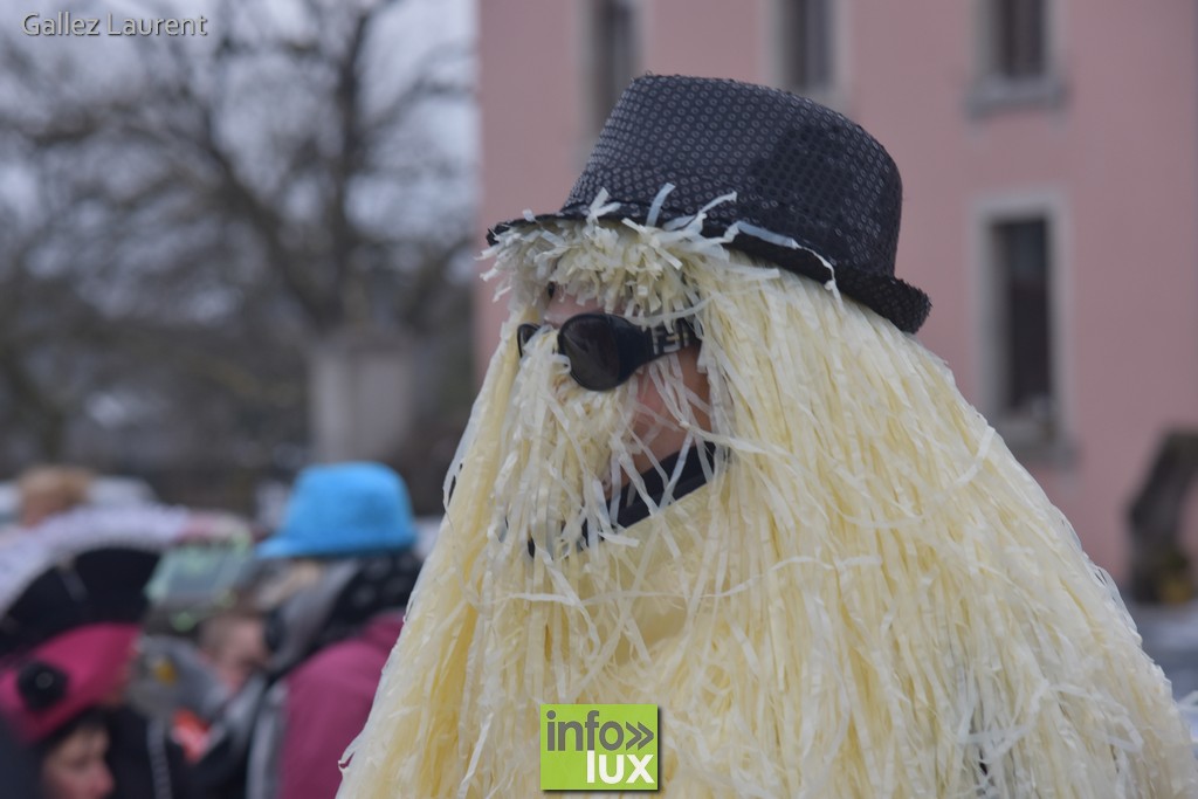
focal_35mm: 138
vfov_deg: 9.9
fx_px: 4593
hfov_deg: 14.9
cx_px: 599
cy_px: 400
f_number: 6.3
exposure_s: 1/200
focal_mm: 92
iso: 320
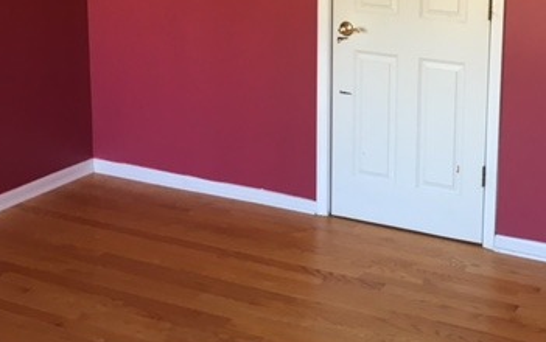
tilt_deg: -9.0
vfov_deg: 22.4
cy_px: 9
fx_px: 834
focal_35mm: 56
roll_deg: -1.6
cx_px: 473
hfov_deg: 34.6
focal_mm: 4.15
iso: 50
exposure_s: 1/30
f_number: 2.2
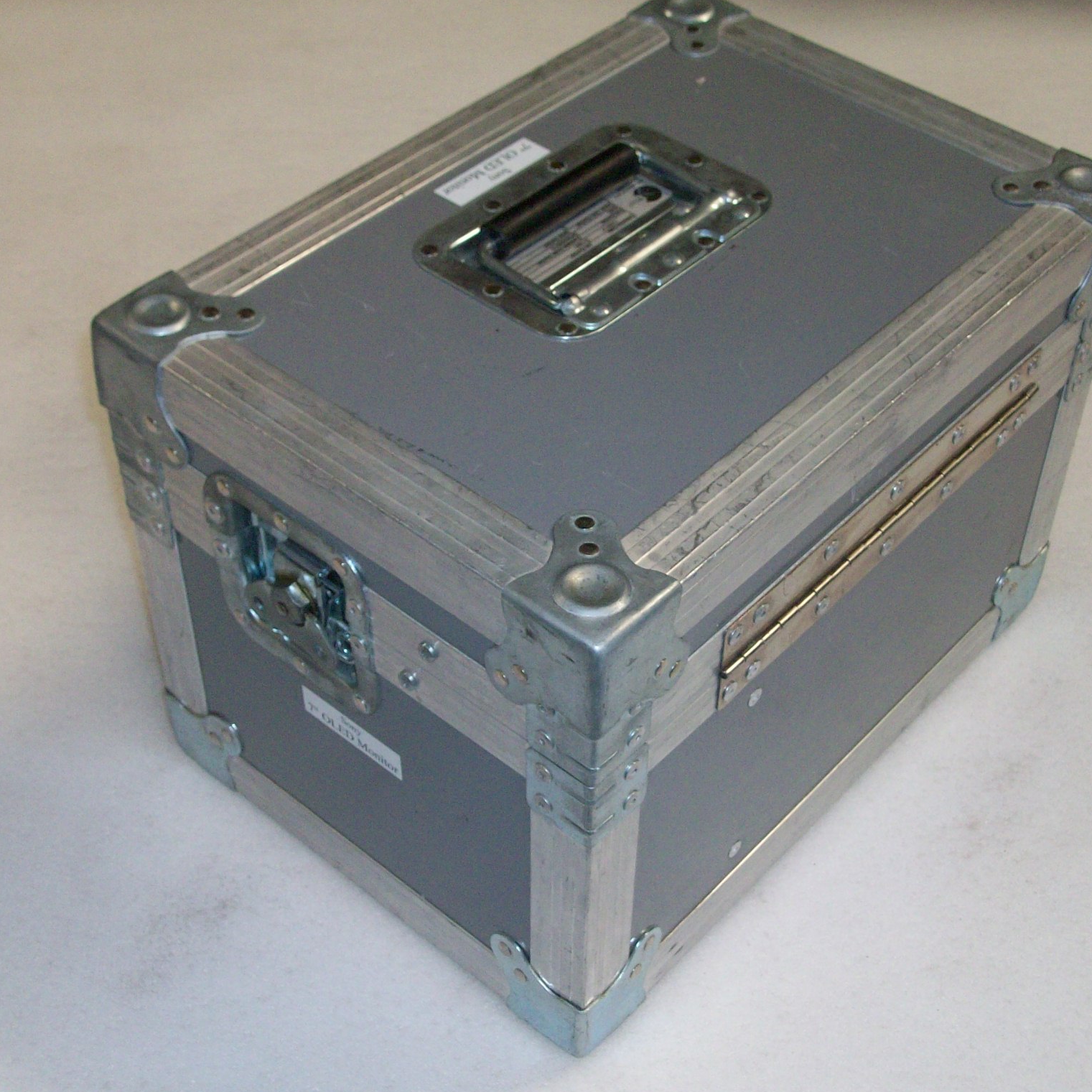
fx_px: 1785
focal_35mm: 50
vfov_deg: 34.0
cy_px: 550
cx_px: 665
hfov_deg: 33.9
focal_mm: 7.1
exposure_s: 1/65.1
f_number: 3.2
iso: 160
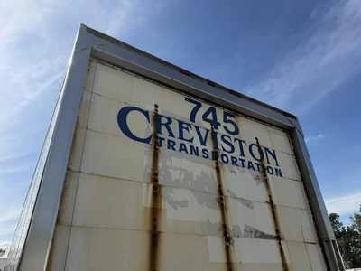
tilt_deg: +33.9
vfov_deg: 56.8
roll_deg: +1.0
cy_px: 136
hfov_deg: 71.6
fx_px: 250
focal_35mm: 24
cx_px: 180
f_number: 1.78
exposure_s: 1/5714
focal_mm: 6.76
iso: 80
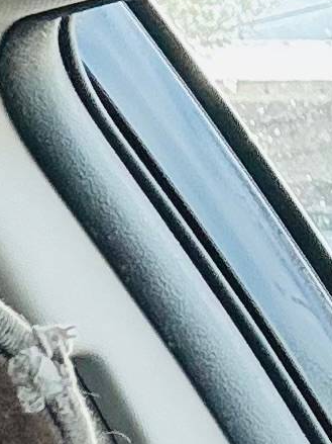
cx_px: -465
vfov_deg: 9.0
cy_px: 785
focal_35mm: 211
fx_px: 2700
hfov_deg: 6.7
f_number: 1.9
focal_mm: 2.69
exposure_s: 1/121
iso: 80
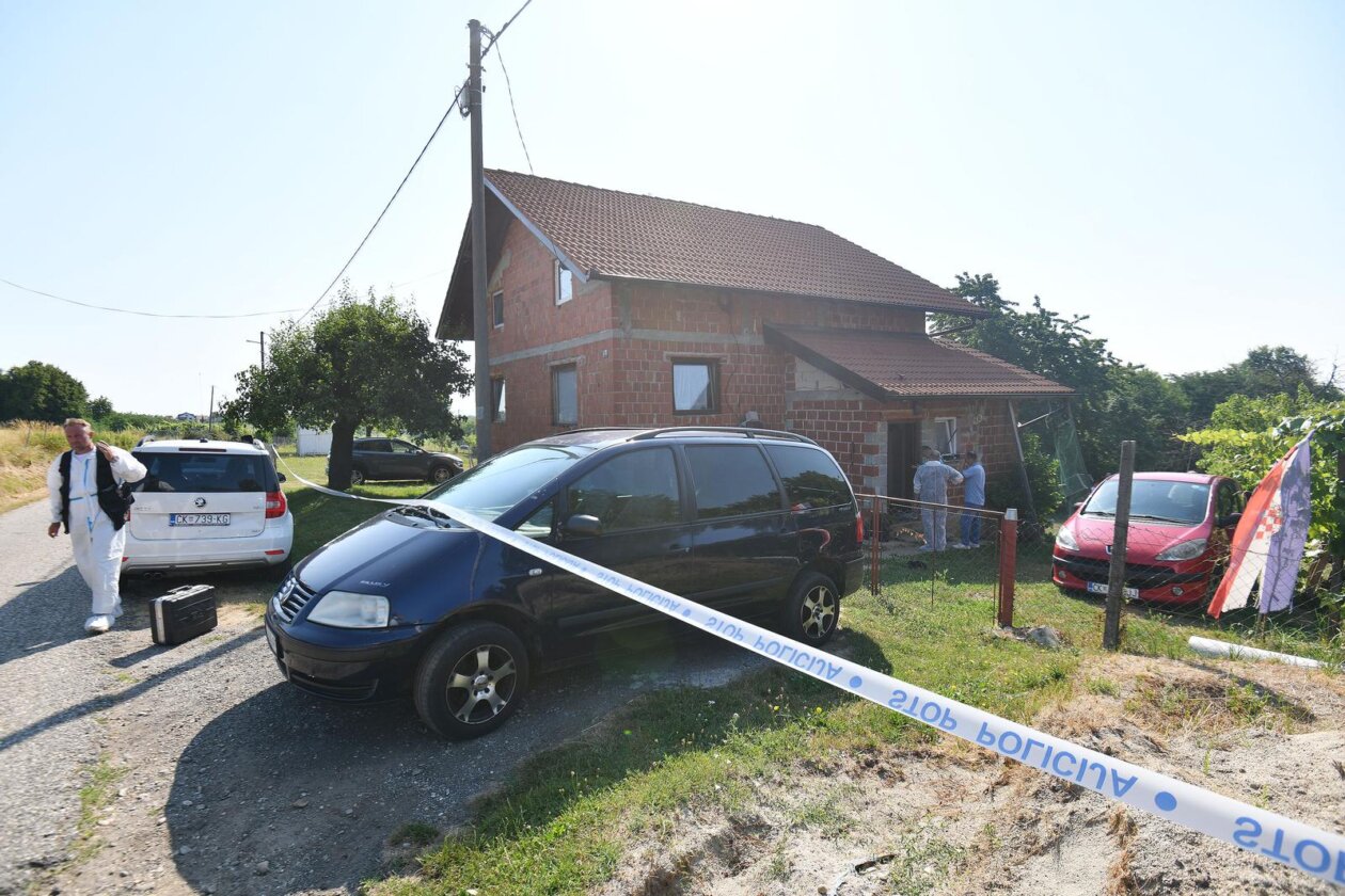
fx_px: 598
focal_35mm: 16
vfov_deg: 73.7
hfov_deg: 96.7
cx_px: 672
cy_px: 448
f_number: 5
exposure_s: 1/1000
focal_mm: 16
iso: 160
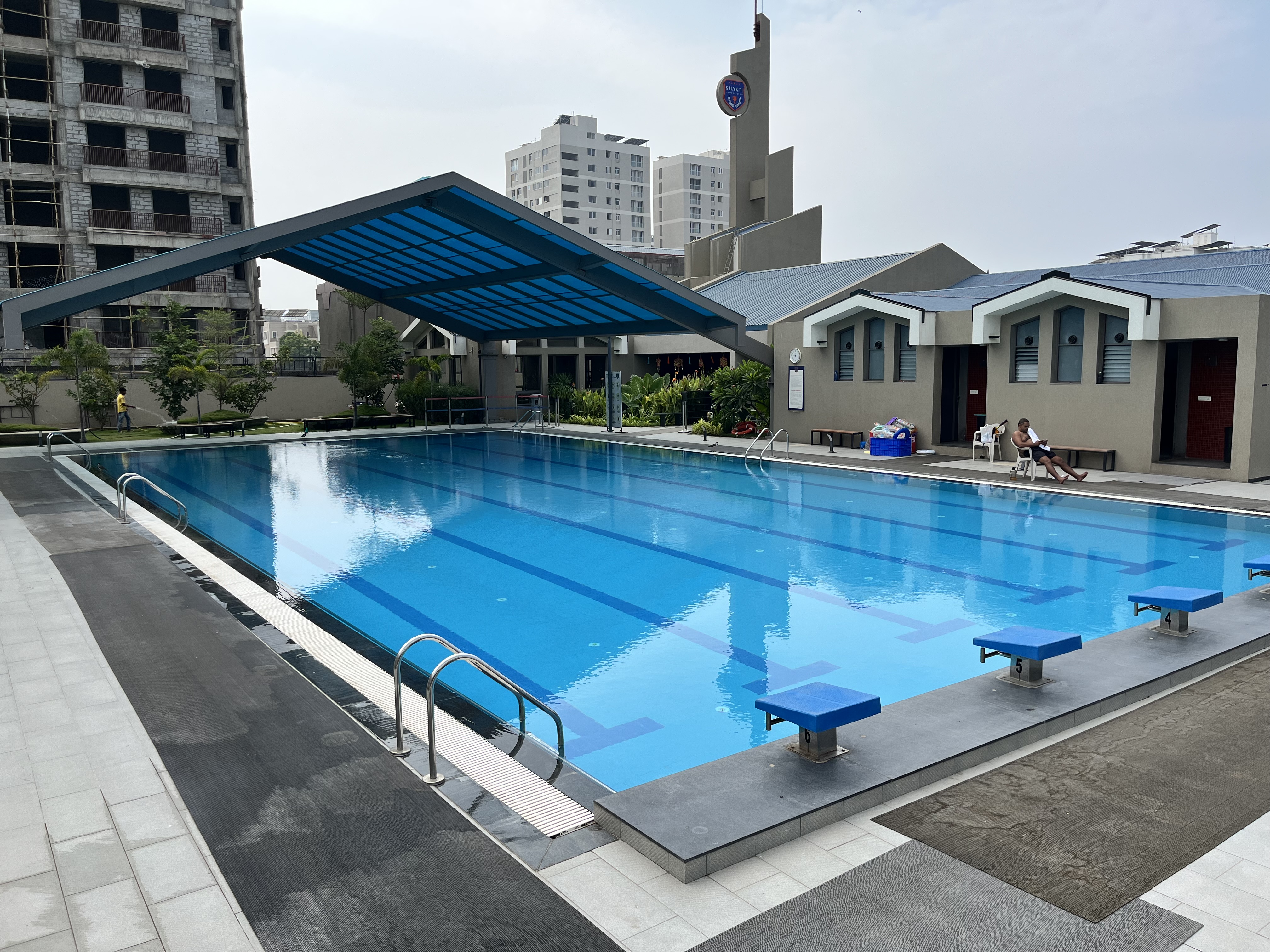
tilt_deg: -7.3
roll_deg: +1.6
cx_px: 635
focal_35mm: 26
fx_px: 954
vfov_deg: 53.1
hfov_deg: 67.3
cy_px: 476
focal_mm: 5.1
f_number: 1.6
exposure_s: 1/3623
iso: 50
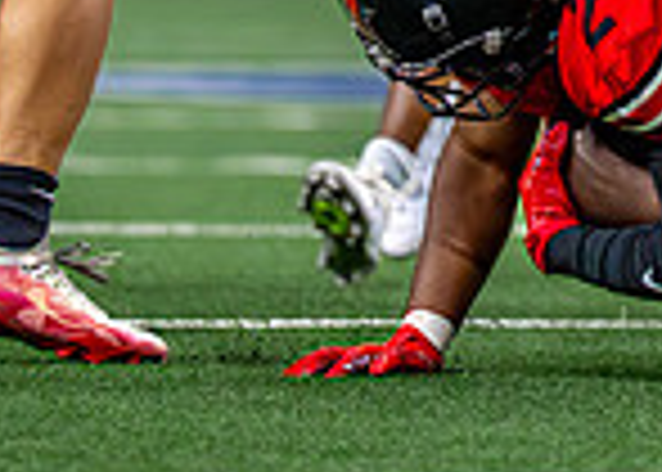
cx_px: 872
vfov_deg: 1.5
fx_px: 17617
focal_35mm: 937
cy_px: -220
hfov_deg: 2.2
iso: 5000
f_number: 2.8
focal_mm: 200
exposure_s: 1/2000
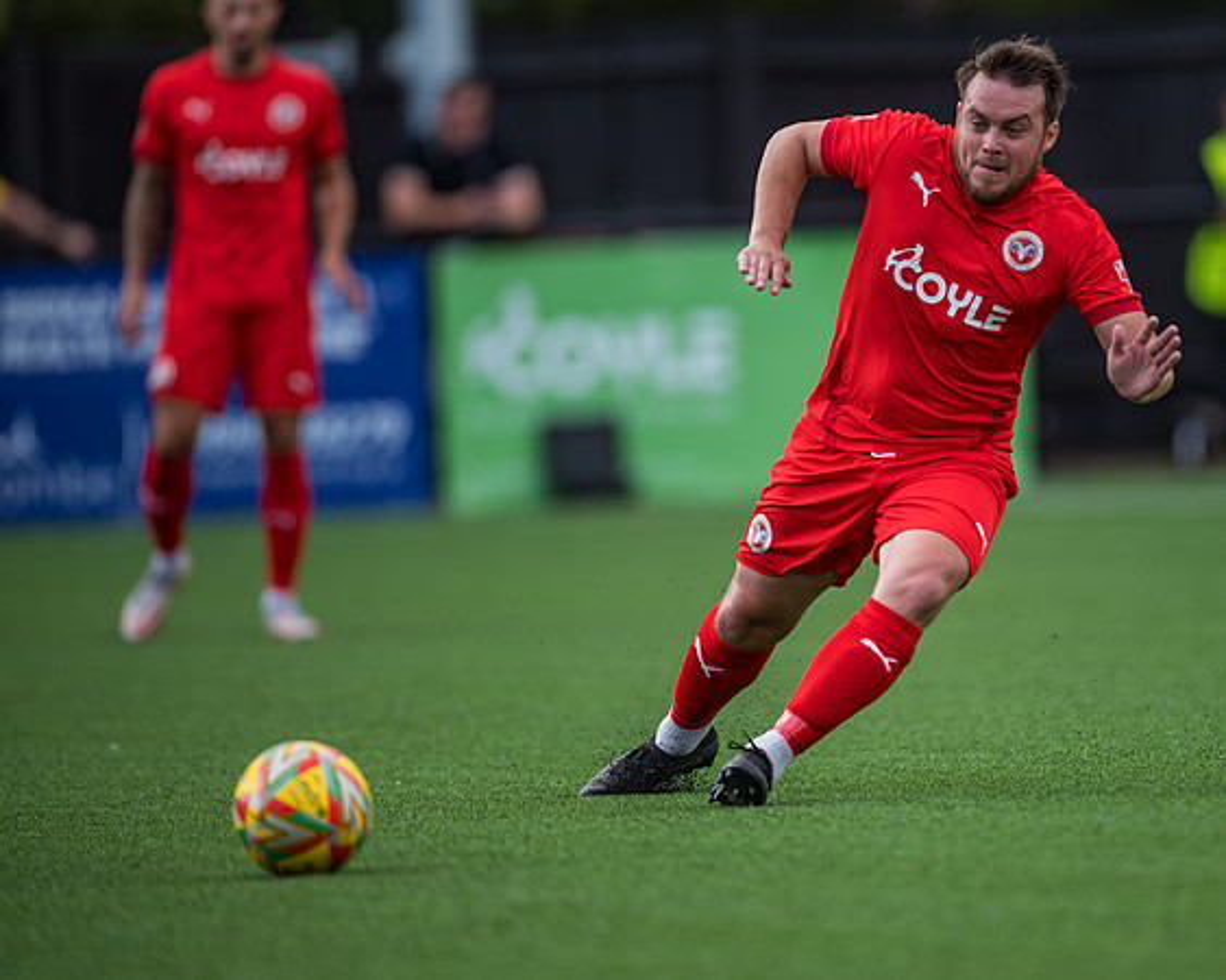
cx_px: 829
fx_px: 18398
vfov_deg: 3.1
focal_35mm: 507
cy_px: 499
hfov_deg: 3.8
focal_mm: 400
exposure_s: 1/2000
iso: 200
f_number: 2.8
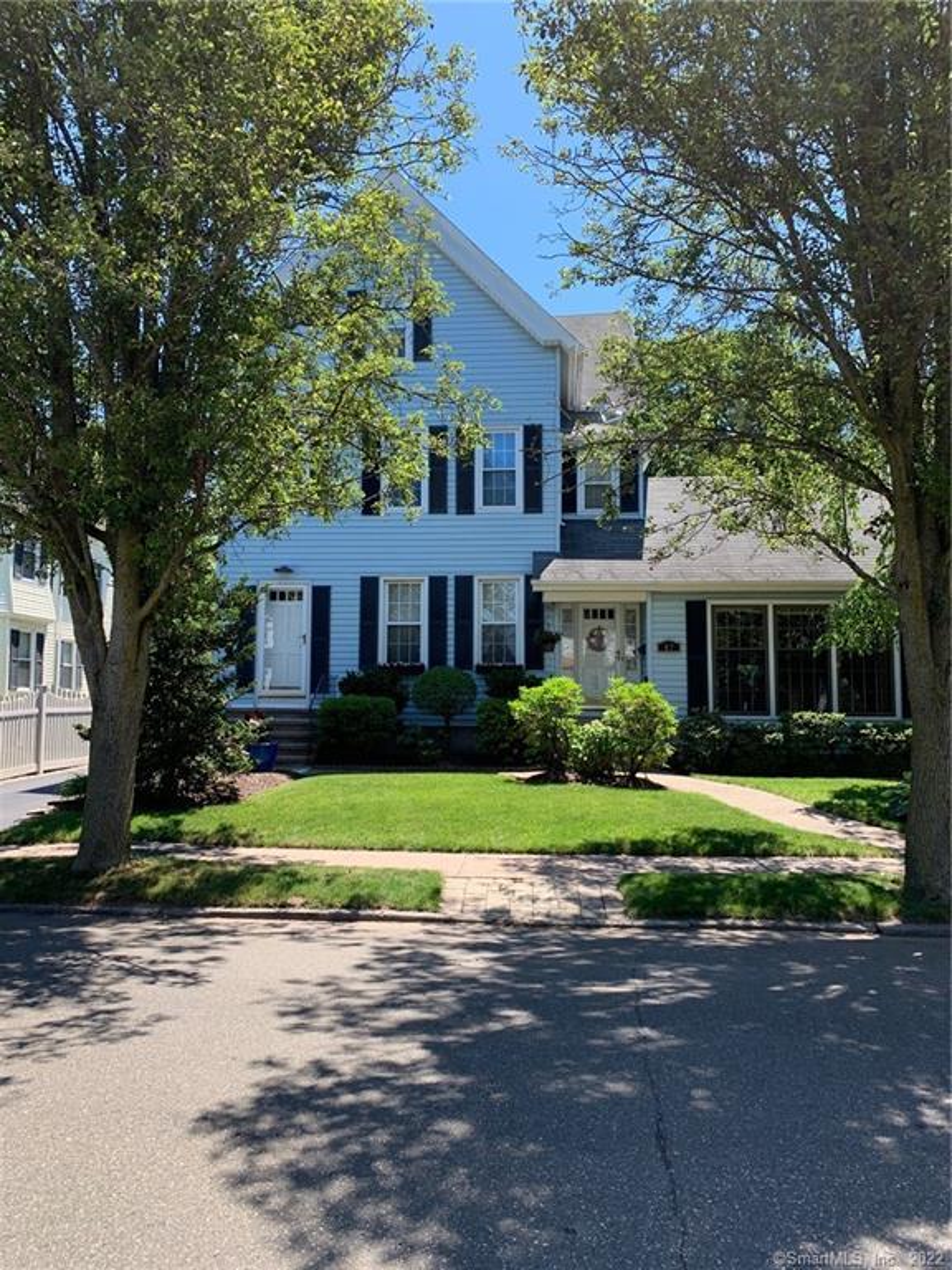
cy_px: 635
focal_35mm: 26
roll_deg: -0.1
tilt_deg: +5.3
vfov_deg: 67.3
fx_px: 953
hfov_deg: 53.1
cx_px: 476
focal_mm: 4.25
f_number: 1.8
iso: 25
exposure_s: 1/664
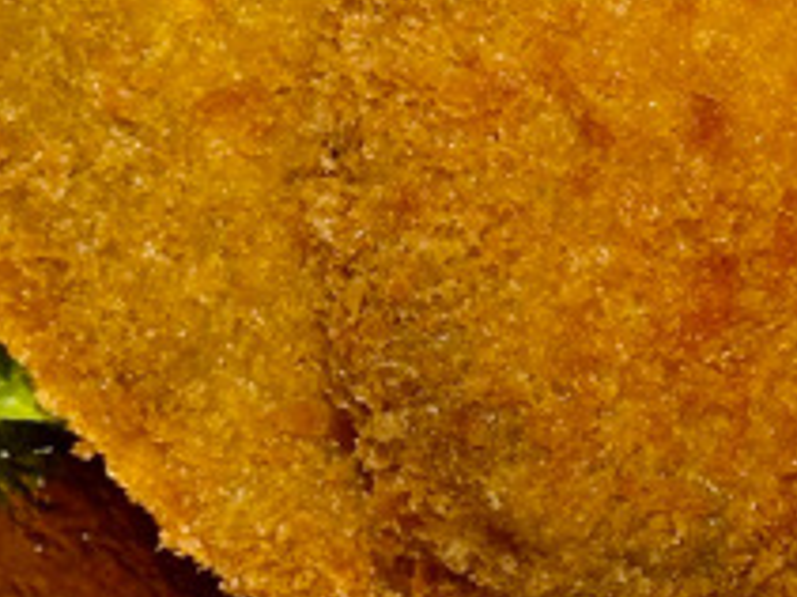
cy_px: 85
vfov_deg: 8.1
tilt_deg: -71.0
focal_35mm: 182
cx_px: 740
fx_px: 4188
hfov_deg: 10.8
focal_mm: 6.86
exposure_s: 1/100
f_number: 1.78
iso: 80
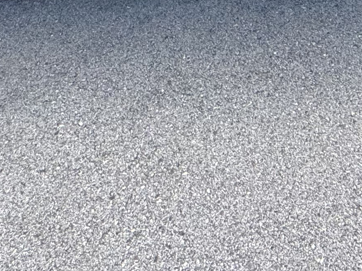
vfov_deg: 16.2
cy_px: -306
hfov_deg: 28.7
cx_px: 344
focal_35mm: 64
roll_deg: -2.7
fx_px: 669
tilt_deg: -4.1
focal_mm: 2.22
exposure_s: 1/879
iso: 40
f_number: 2.2
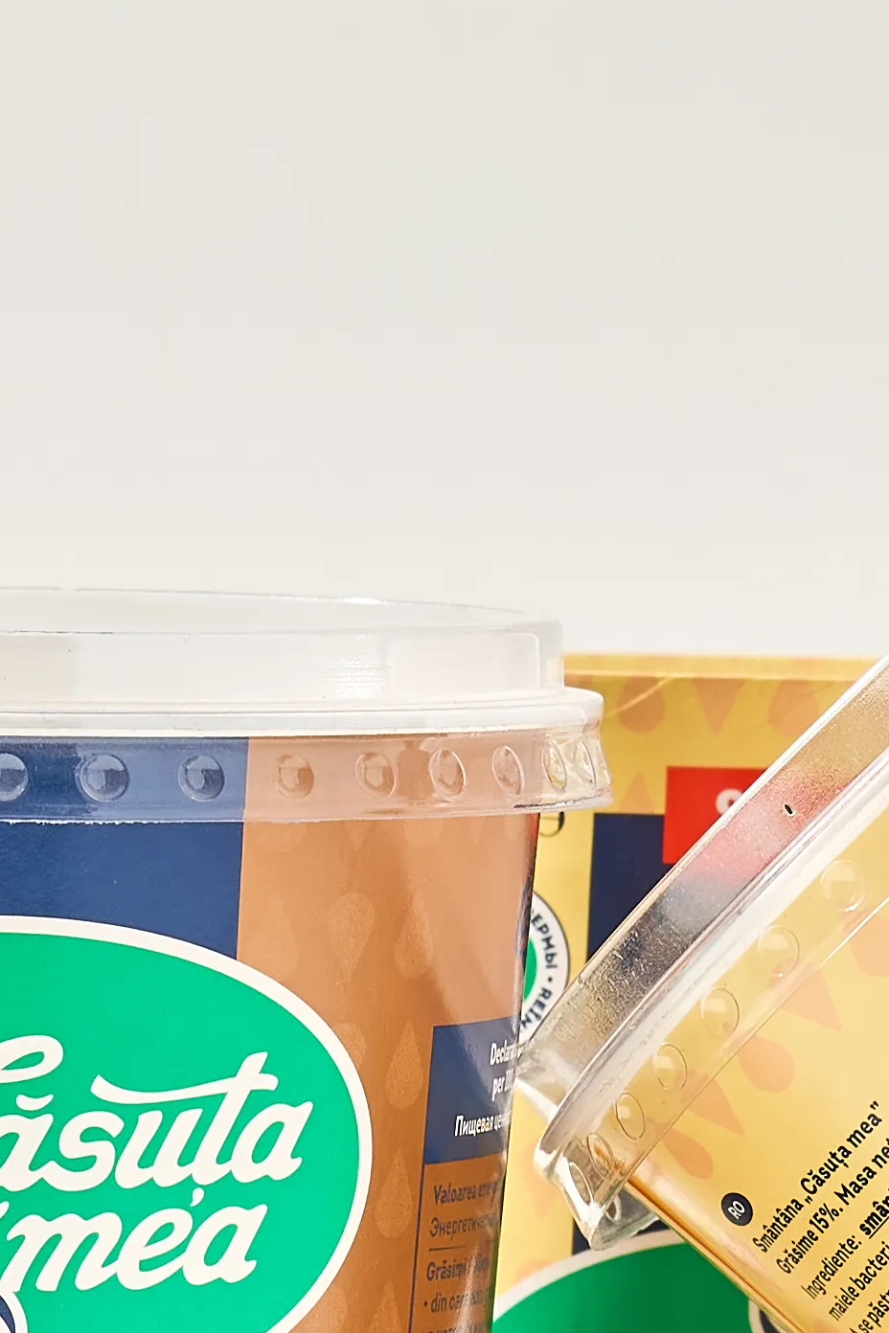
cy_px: 1136
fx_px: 14371
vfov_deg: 5.3
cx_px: 231
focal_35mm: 388
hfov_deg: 3.5
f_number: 11
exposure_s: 1/160
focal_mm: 90
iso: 125
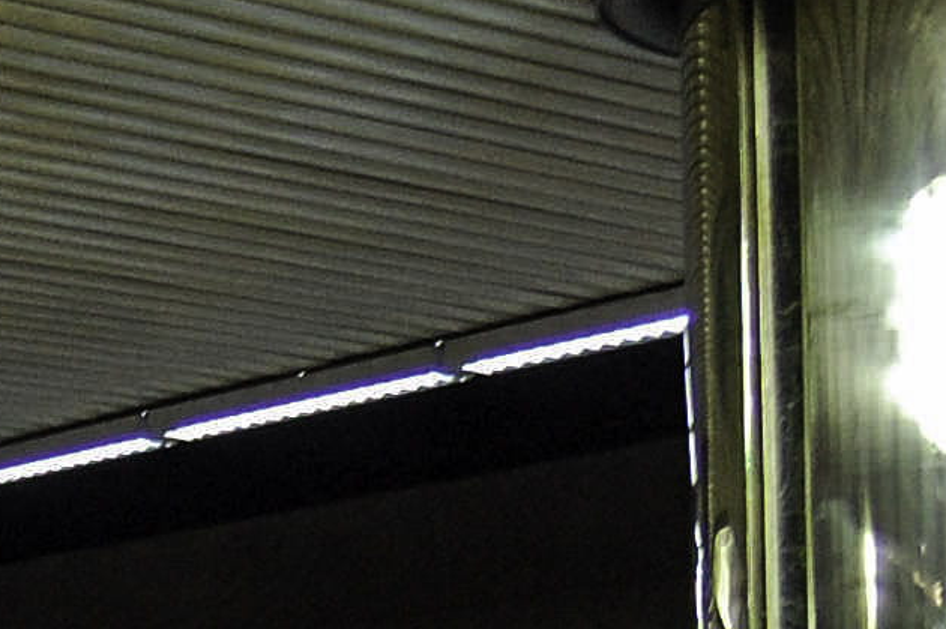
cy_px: 1027
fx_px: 3387
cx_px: -263
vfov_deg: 10.2
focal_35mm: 129
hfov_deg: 15.2
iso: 800
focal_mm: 18
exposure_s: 1/20
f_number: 3.5
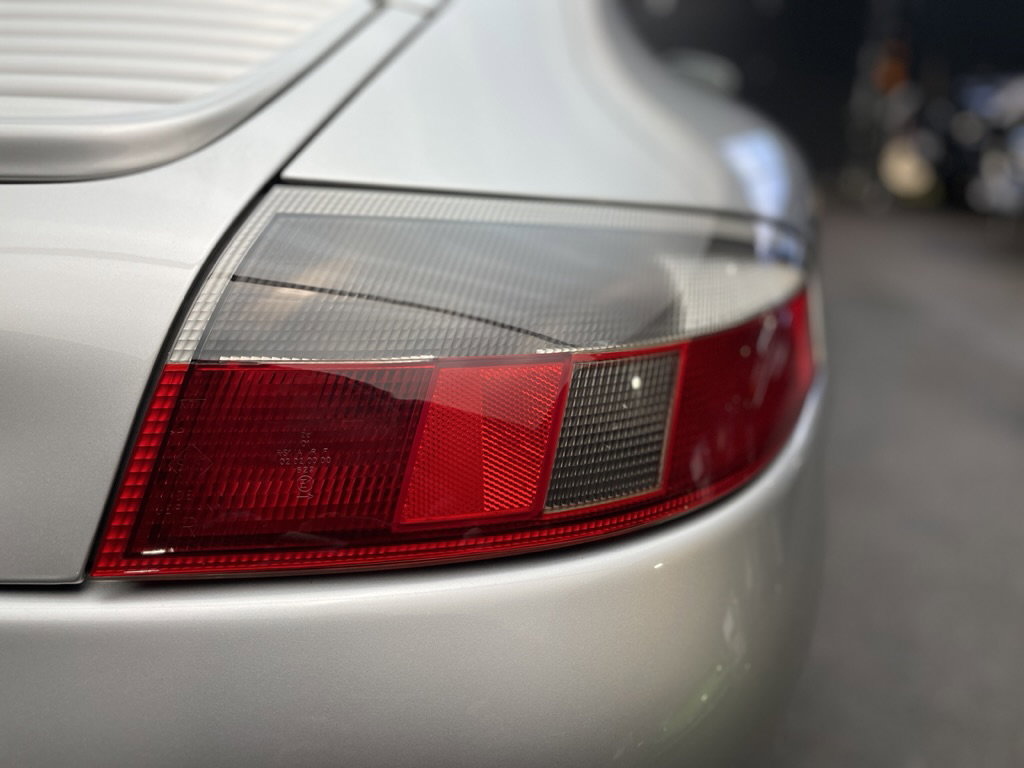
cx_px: 512
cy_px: 384
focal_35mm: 26
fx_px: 769
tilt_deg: -19.1
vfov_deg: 53.1
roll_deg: -1.4
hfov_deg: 67.3
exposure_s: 1/100
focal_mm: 4.2
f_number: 1.6
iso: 64
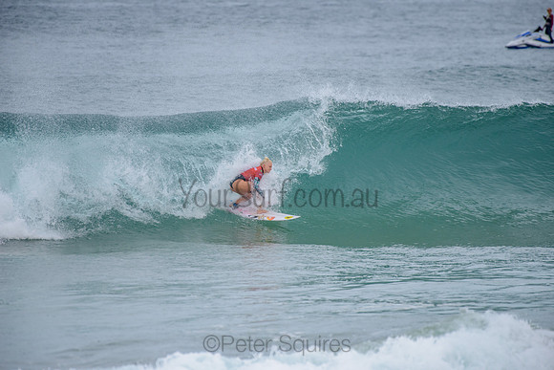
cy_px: 185
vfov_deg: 2.8
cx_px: 277
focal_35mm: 500
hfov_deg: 4.1
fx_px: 7696
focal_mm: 500
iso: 360
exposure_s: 1/2000
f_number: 5.6
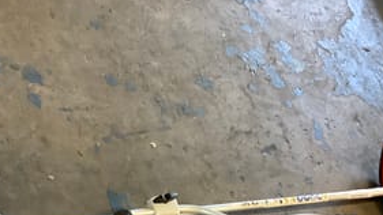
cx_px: 174
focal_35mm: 60
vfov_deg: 19.4
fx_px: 609
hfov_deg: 34.9
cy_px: 220
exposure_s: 1/33
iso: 320
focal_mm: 3.3
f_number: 2.4
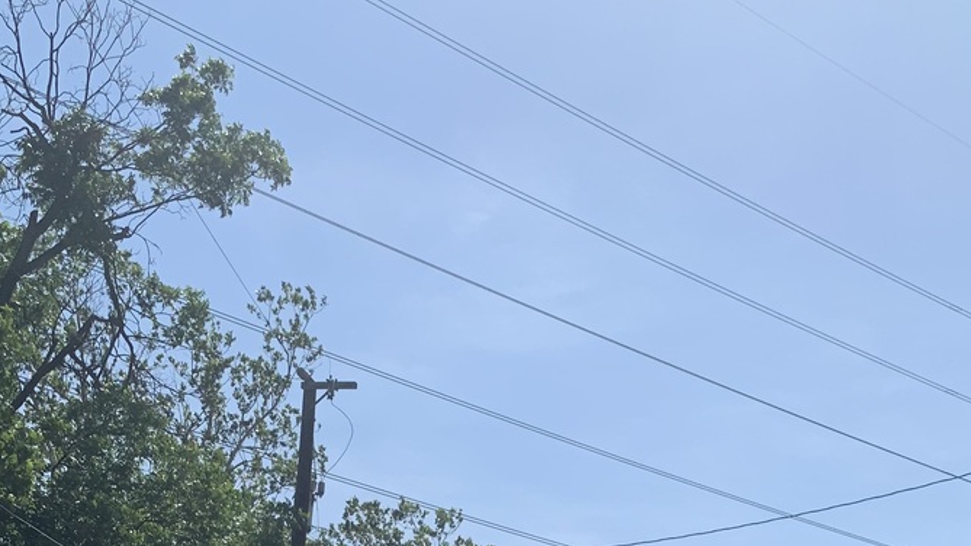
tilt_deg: +0.2
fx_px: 1570
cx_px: 476
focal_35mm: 61
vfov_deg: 16.4
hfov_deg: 34.4
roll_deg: -2.7
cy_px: 996
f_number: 1.8
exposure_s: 1/4464
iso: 25
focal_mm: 4.25
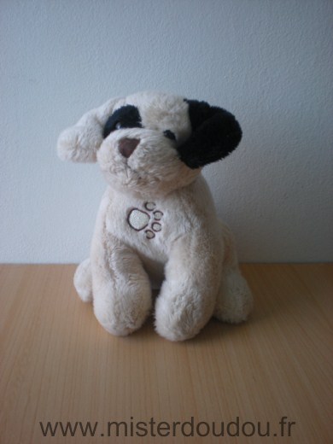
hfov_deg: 37.7
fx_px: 487
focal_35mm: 38
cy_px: 222
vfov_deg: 49.0
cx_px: 166
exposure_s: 1/61.6
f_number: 3.1
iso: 122
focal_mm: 6.3
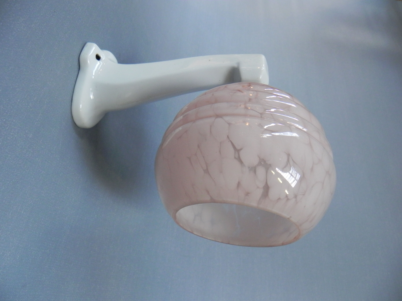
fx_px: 302
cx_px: 201
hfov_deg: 67.3
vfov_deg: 53.1
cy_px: 150
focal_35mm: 26
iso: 365
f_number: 2.8
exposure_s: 1/30
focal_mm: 4.6
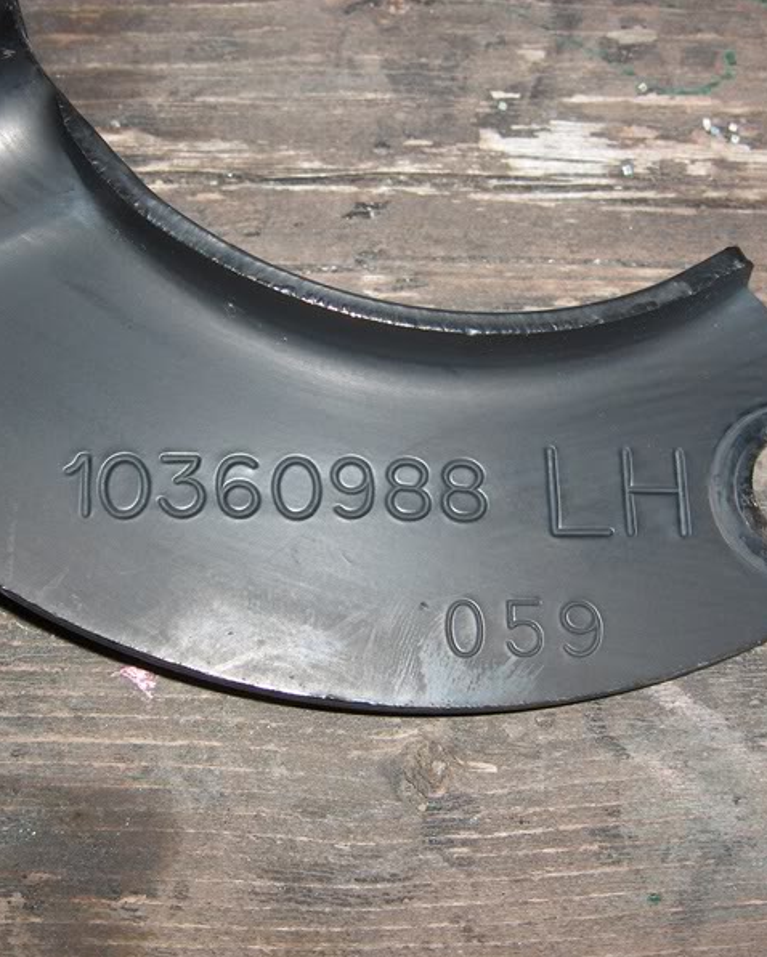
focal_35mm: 51
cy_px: 481
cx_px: 325
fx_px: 1446
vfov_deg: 36.6
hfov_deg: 29.7
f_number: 2.8
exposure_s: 1/60
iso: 100
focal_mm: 8
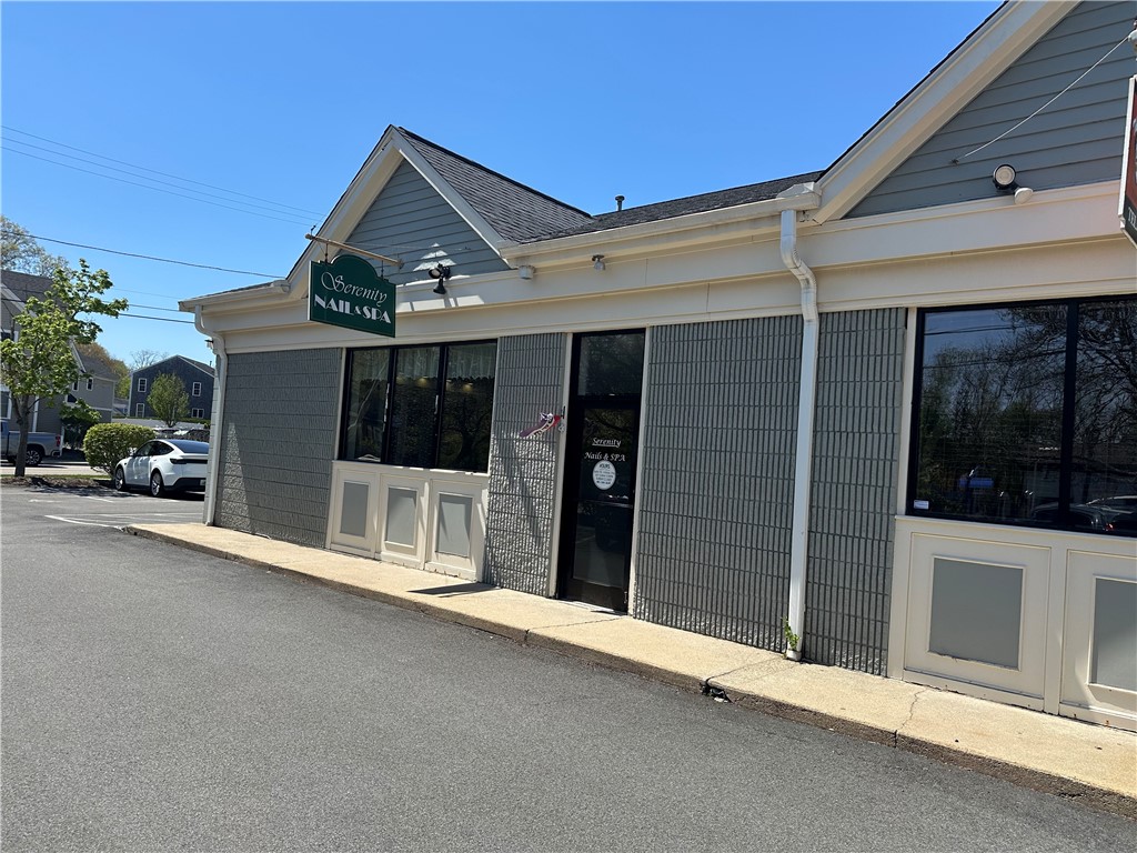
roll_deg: -4.9
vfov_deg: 56.8
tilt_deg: +2.3
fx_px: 788
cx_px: 568
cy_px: 426
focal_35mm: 24
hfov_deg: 71.6
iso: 80
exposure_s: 1/4184
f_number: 1.78
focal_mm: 6.86
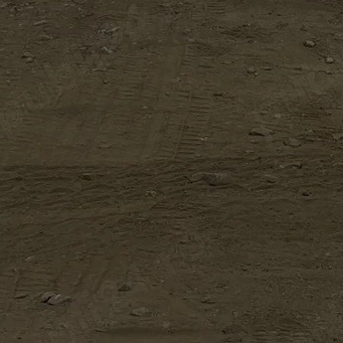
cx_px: -92
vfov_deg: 6.6
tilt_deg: -7.0
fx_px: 2948
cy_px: -167
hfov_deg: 6.6
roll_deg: +2.6
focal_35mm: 263
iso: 25
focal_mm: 9
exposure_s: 1/2732
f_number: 2.8
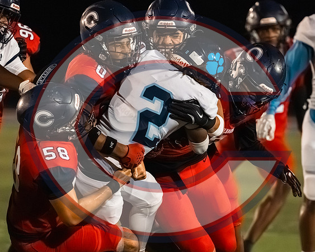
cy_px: 54
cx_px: 149
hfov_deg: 2.6
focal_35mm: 756
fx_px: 7042
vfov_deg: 2.0
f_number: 4.5
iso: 25600
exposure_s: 1/3200
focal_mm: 400
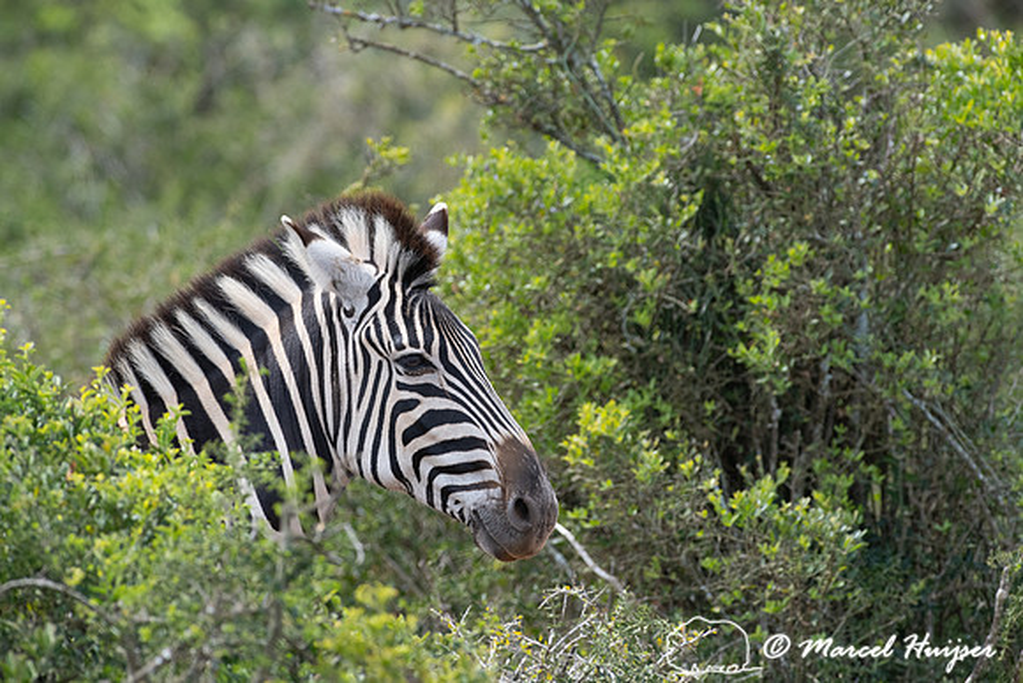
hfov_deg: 3.4
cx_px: 512
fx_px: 17053
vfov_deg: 2.3
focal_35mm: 600
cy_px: 342
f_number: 9
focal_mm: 600
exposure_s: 1/800
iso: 800
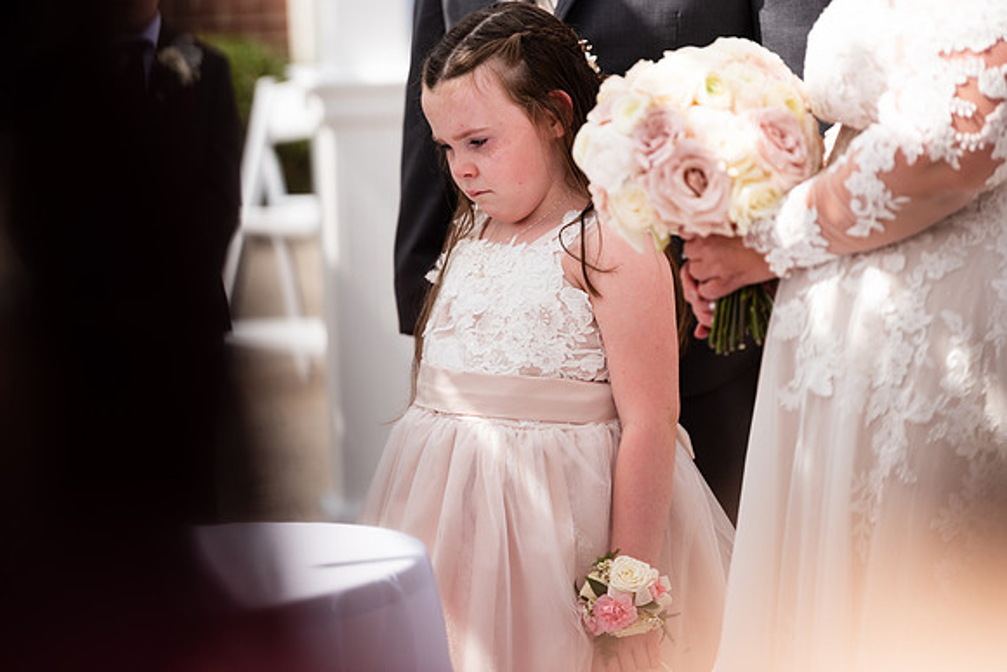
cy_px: 336
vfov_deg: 7.6
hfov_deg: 11.4
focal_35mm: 180
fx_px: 5036
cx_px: 504
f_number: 2.8
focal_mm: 180
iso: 64
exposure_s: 1/1250
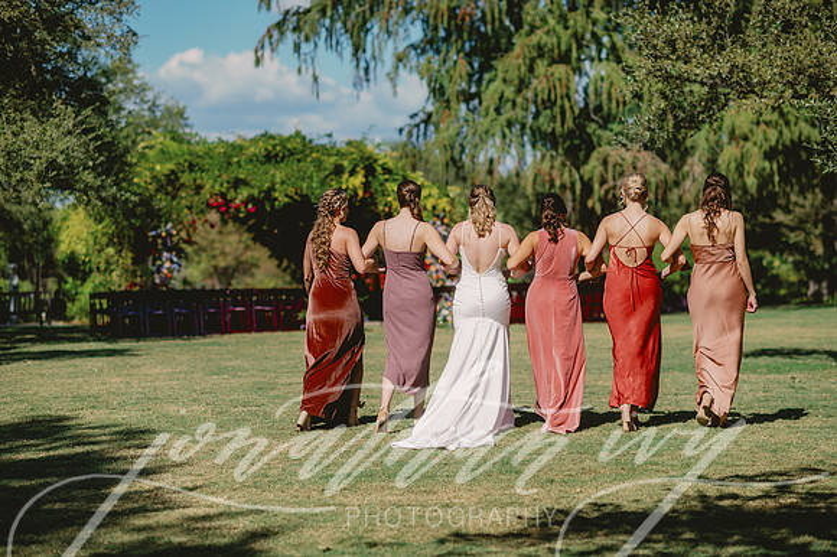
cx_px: 418
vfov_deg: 16.1
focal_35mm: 85
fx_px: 1975
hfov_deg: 23.9
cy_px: 278
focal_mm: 85
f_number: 2.2
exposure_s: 1/3200
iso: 50
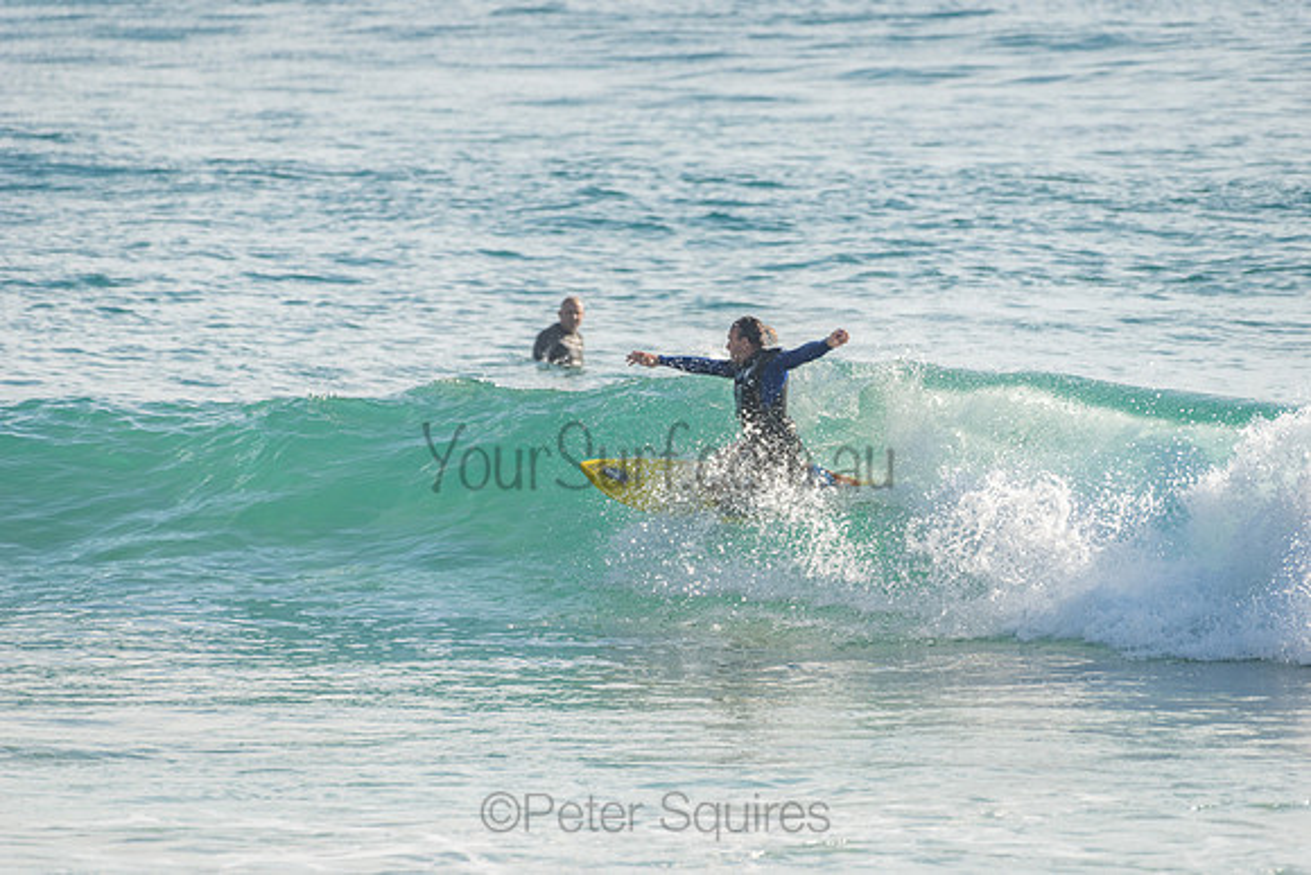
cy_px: 438
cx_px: 656
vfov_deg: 2.8
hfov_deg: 4.1
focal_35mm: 500
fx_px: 18212
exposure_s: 1/2000
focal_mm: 500
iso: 180
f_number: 5.6
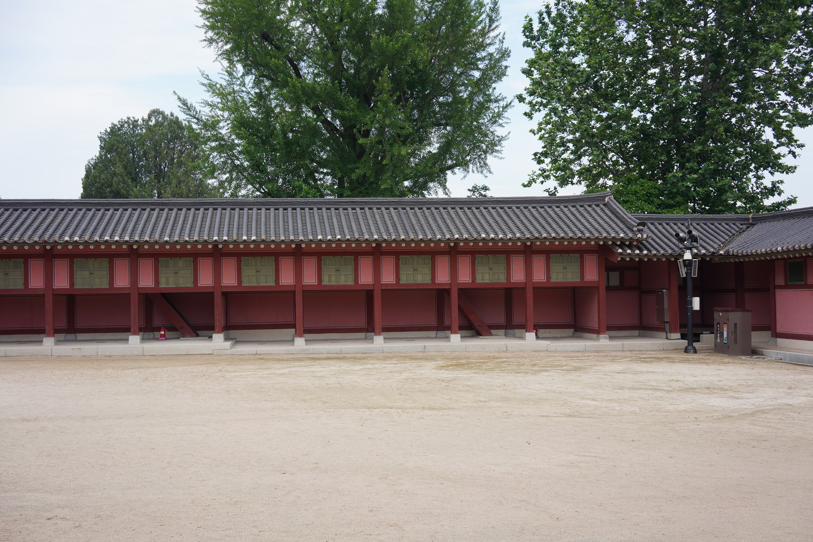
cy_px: 271
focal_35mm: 35
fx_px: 790
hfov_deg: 54.4
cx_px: 406
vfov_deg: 37.9
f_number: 11
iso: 200
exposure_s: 1/125
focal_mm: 35
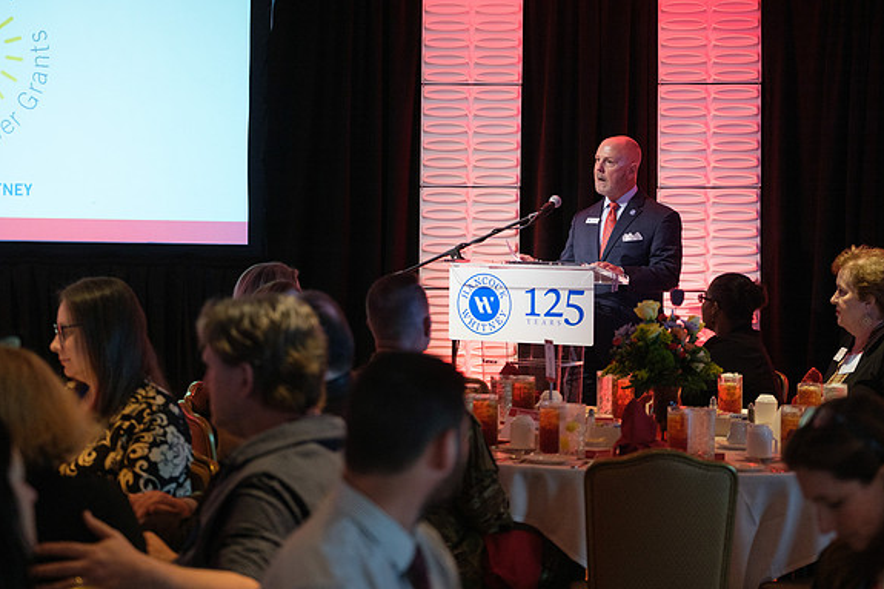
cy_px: 296
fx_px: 2553
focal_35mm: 104
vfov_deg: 13.2
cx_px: 443
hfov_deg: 19.6
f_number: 2.8
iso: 1600
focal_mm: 68.7
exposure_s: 1/125
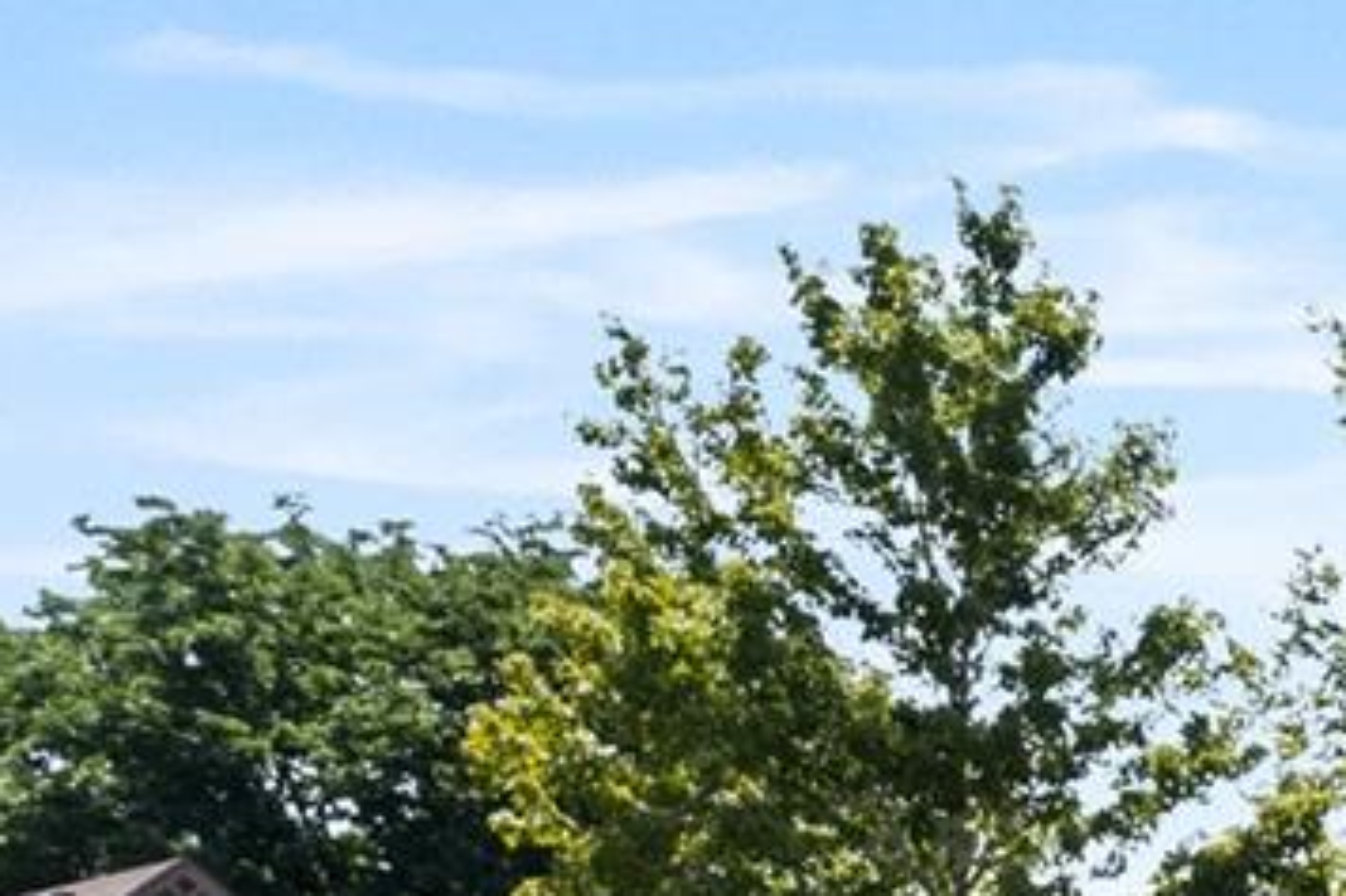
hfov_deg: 17.8
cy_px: 1198
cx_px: 2768
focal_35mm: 74
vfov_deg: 17.3
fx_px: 2749
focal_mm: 10.9
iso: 160
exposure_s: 1/100
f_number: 8
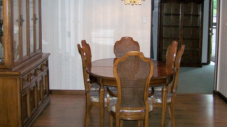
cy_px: 38
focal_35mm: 57
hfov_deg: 36.6
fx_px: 343
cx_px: 119
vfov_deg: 21.0
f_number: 2.8
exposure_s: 1/60
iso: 160
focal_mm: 6.3
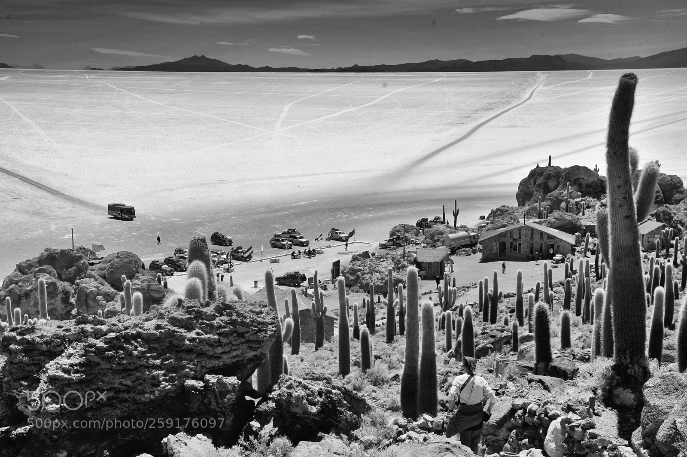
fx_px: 991
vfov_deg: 25.9
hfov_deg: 38.2
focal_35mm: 52
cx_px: 344
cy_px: 228
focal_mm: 52
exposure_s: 1/640
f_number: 10
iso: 250
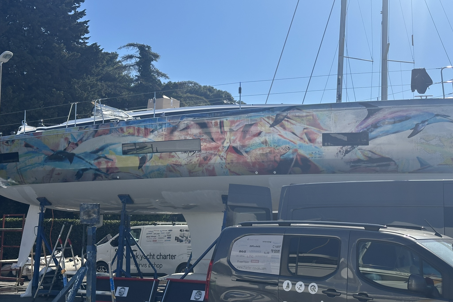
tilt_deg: +8.6
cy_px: 137
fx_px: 629
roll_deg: -0.2
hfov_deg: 39.6
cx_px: 227
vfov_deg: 27.0
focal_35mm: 50
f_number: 1.78
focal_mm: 6.86
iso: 64
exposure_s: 1/7092
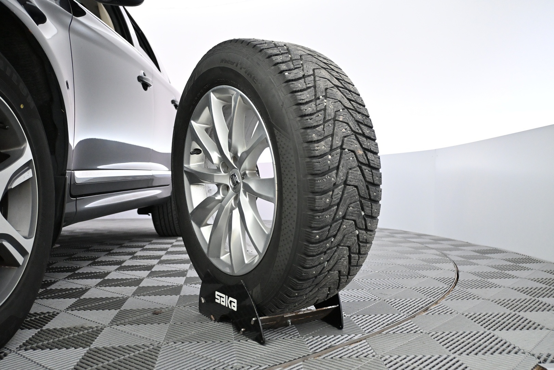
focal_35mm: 30
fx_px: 462
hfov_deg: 61.9
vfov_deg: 43.6
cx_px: 277
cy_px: 185
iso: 3200
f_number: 3.8
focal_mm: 20
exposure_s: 1/125
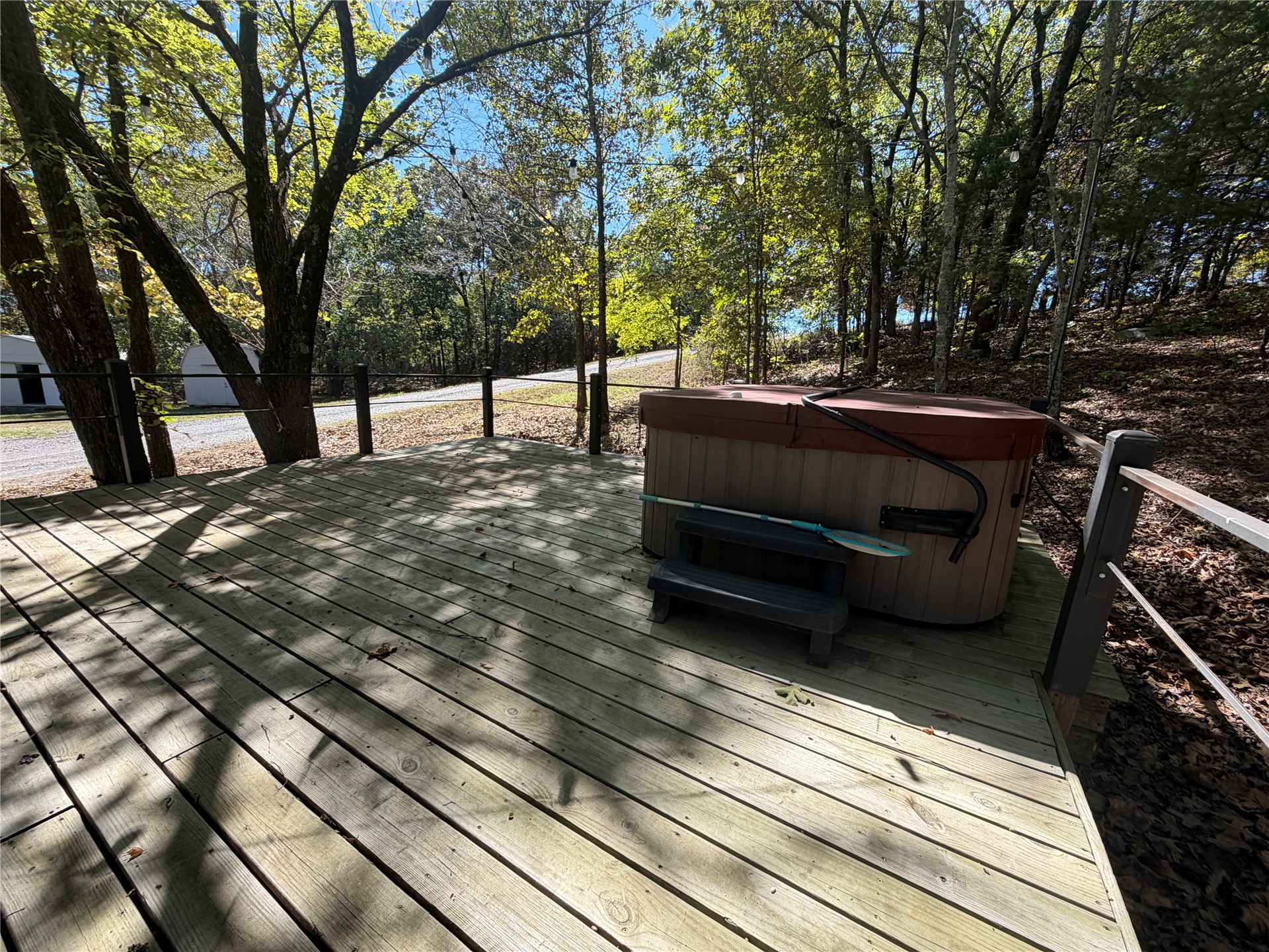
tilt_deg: -12.3
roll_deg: -2.6
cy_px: 476
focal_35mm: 14
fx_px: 513
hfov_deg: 102.1
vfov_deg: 85.7
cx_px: 634
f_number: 2.2
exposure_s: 1/502
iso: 50
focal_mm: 2.22
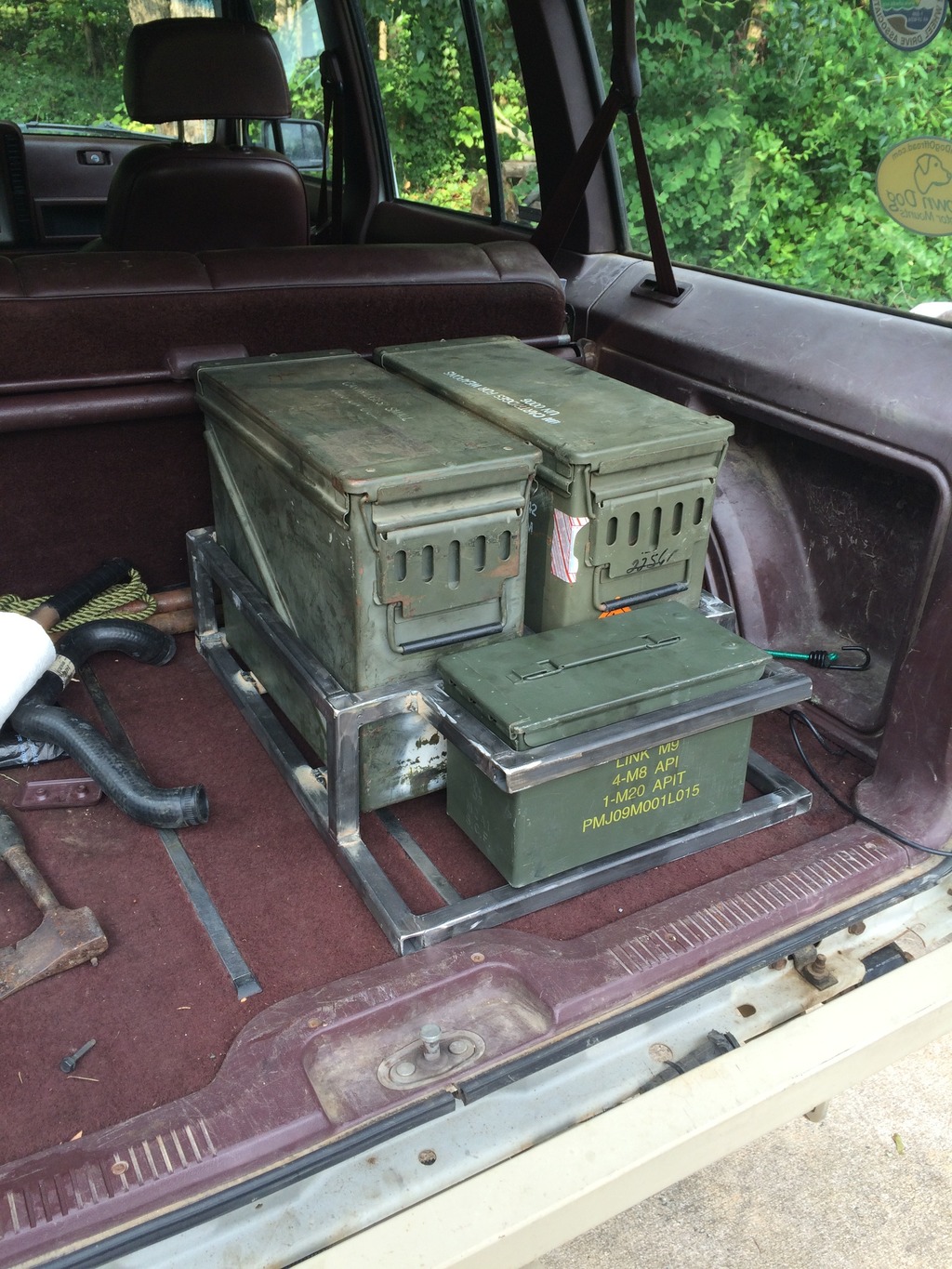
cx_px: 476
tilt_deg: -29.1
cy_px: 634
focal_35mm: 29
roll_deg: +1.0
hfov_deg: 48.2
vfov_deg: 61.7
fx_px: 1063
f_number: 2.2
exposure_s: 1/120
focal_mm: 4.15
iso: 32
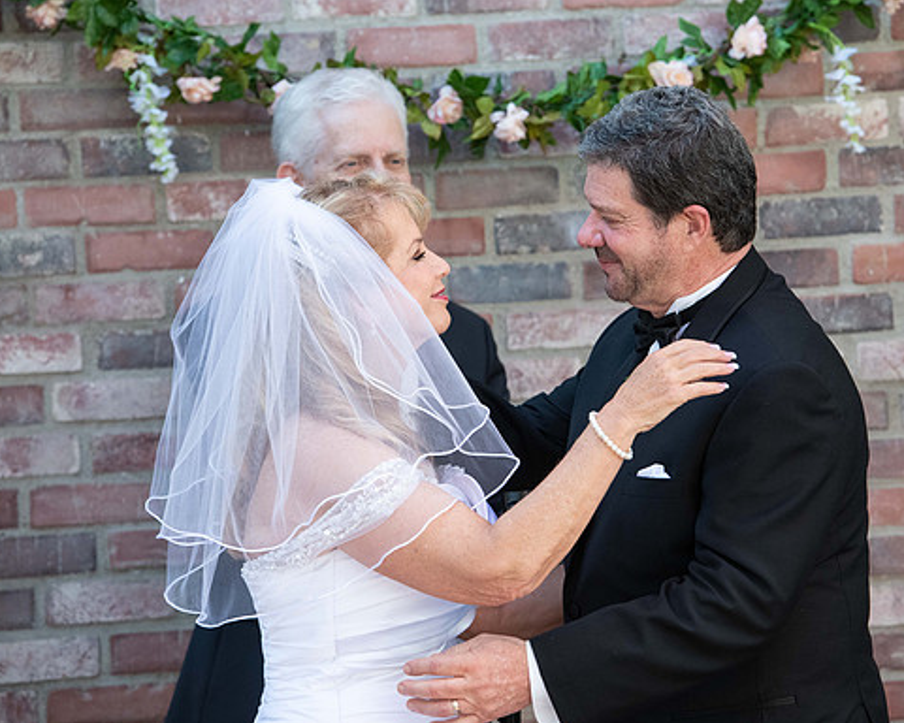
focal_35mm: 176
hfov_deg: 11.0
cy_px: 362
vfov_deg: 8.8
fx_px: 4709
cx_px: 533
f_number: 5
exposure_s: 1/1000
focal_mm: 155
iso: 1250
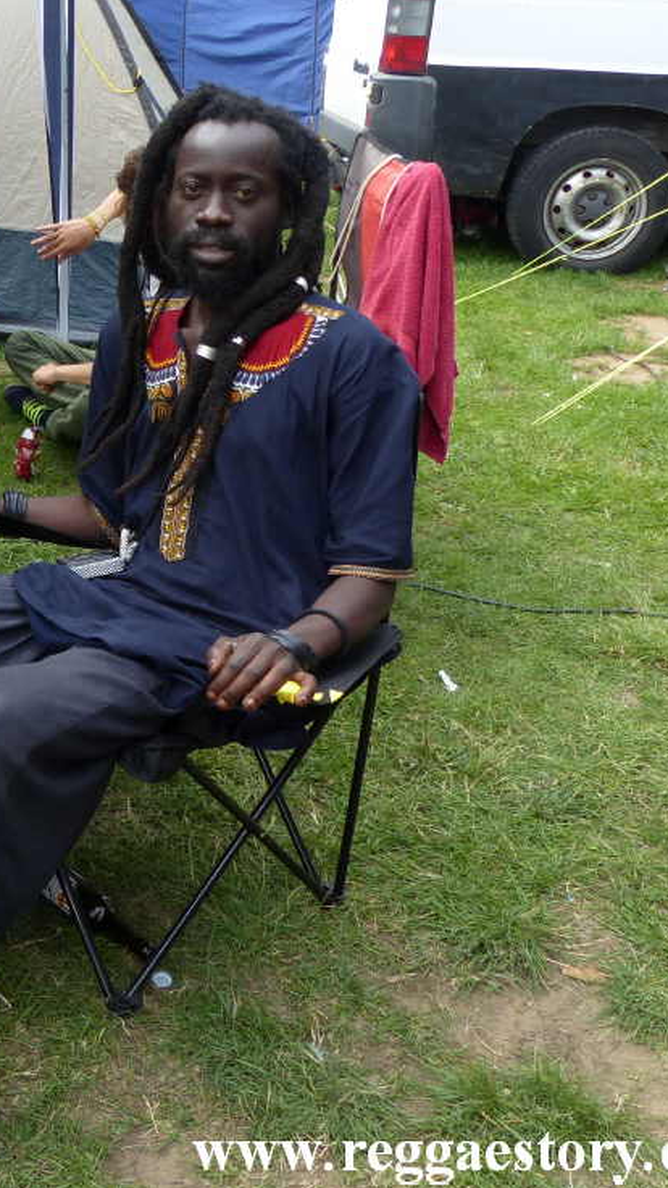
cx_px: -40
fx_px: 1165
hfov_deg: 29.3
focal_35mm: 37
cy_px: 589
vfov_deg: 54.0
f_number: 3.5
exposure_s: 1/125
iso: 100
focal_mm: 4.5
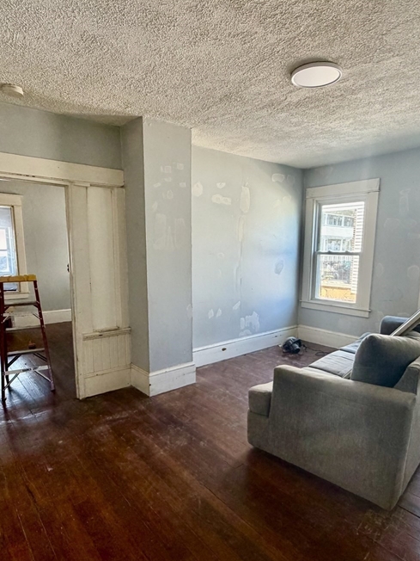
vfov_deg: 76.2
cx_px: 213
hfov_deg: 61.1
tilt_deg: -9.4
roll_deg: -0.2
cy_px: 307
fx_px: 356
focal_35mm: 22
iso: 320
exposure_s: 1/121
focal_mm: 2.22
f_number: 2.2
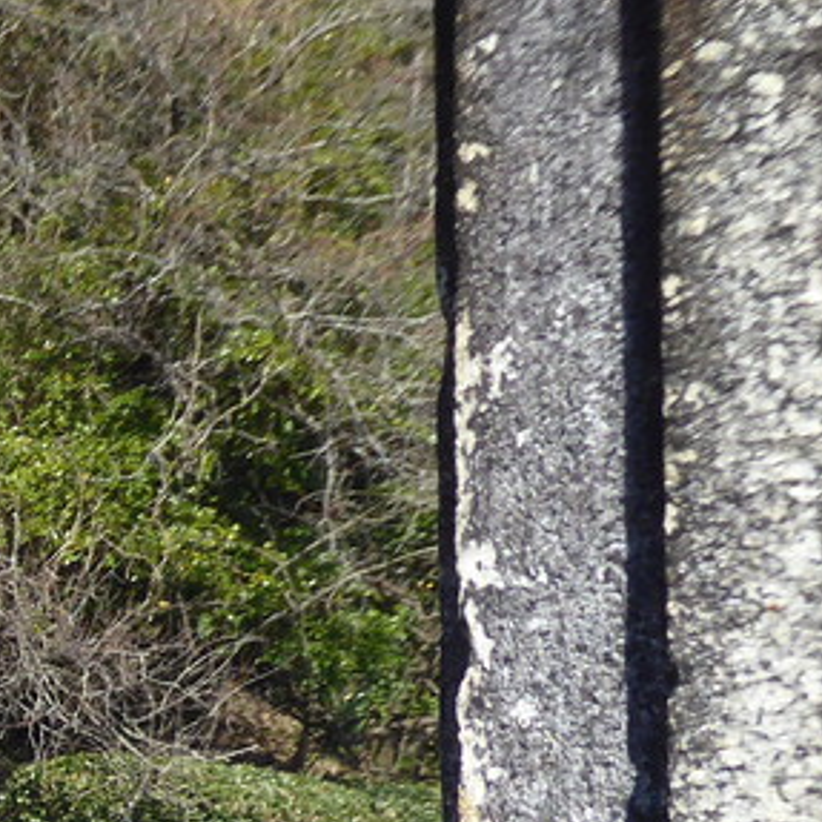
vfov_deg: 15.8
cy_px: 937
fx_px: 2875
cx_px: -630
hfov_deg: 14.4
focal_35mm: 107
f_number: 3.5
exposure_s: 1/640
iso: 100
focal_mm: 5
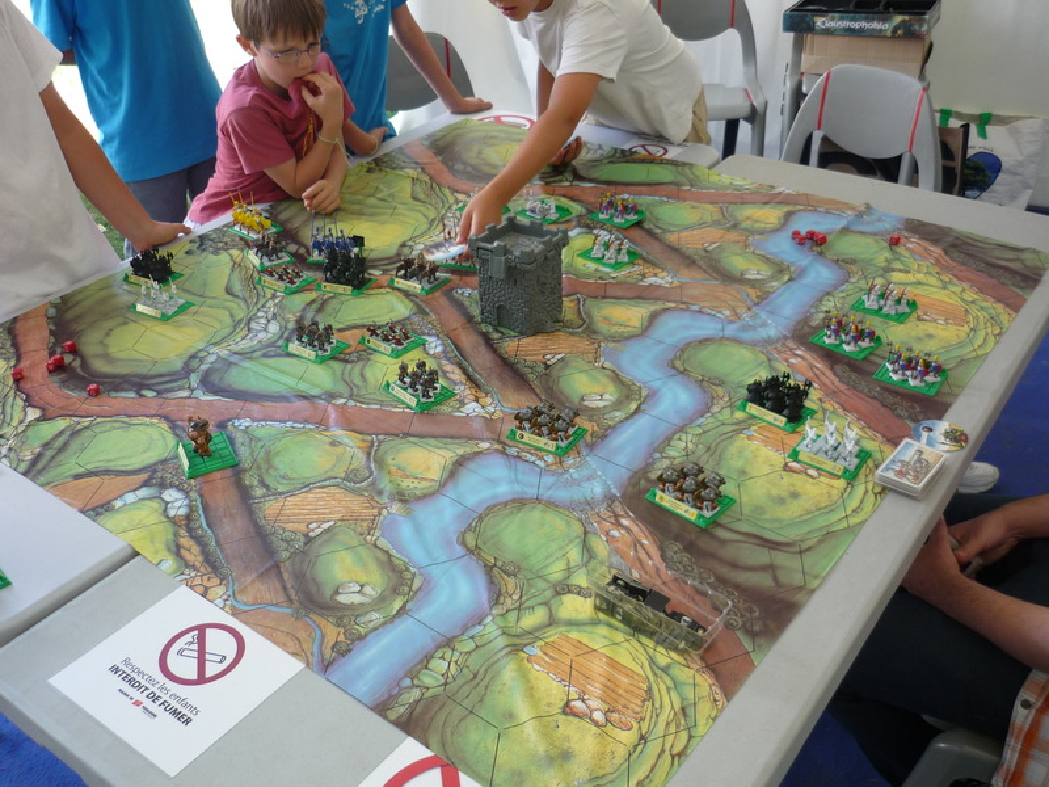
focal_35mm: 33
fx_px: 1000
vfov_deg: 42.9
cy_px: 394
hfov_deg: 55.4
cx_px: 524
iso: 100
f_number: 2.8
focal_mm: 5.5
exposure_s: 1/80
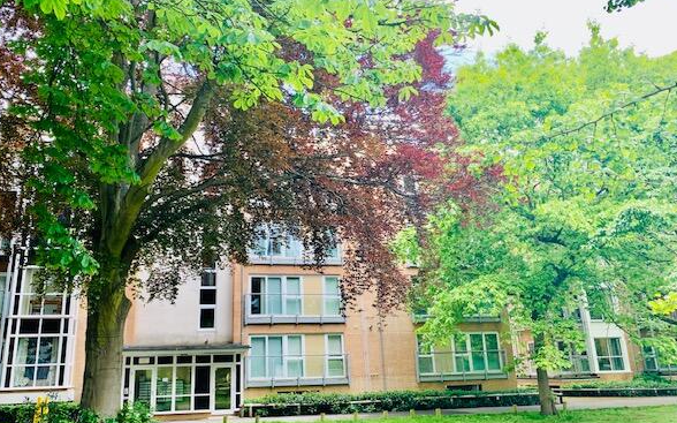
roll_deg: +1.6
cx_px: 314
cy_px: 212
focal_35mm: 30
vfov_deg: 41.8
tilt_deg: +16.0
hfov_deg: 62.8
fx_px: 553
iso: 25
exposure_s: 1/198
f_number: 1.8
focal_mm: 4.25
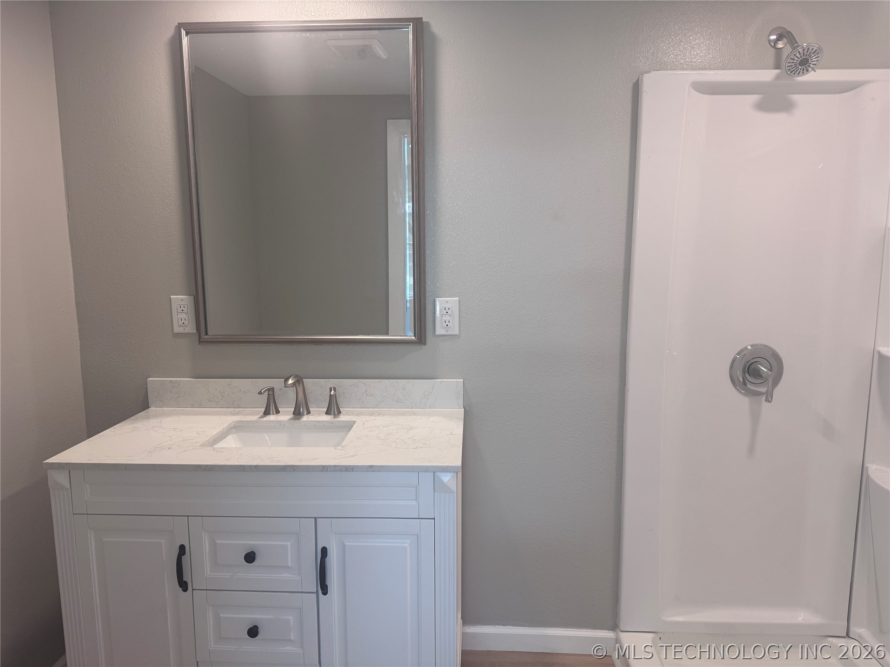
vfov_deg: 56.8
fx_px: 617
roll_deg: +0.1
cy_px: 334
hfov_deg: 71.6
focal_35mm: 24
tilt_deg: -8.5
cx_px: 445
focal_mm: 6.76
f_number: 1.78
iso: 125
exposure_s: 1/120
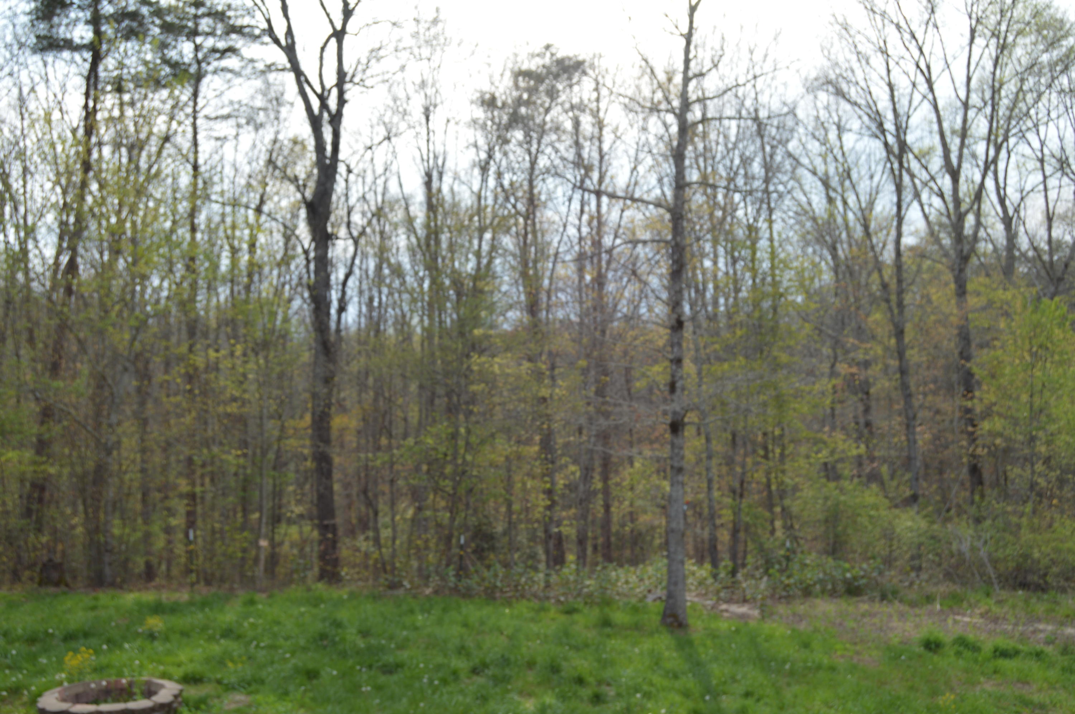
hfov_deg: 49.6
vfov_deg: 34.1
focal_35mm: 39
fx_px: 1163
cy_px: 357
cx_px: 538
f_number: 7.1
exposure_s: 1/200
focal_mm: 26
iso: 100
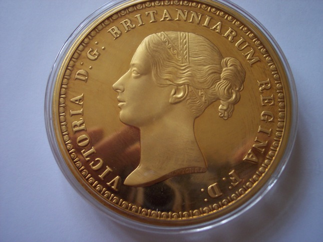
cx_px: 162
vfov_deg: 37.7
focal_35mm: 38
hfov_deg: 49.0
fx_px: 354
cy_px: 121
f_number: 2.8
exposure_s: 1/30
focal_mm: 8
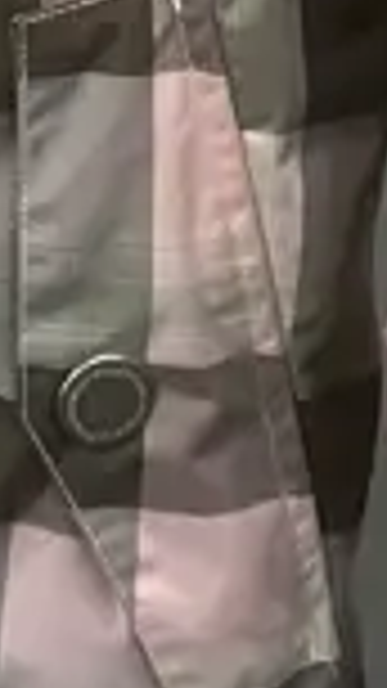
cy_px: -967
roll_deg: +1.9
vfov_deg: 9.4
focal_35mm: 204
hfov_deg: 5.6
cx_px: -675
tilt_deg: -13.7
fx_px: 3724
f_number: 1.8
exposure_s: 1/50
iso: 200
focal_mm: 3.99
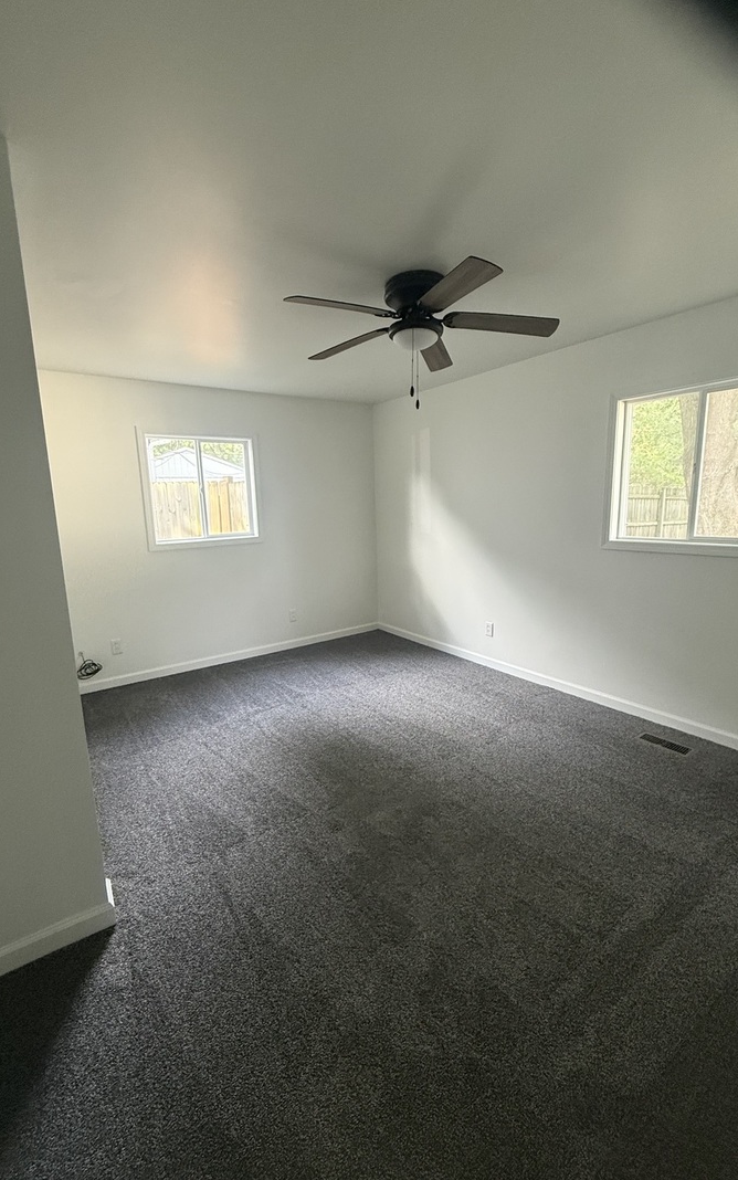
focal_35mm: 15
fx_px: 482
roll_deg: +1.0
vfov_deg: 101.4
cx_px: 366
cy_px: 592
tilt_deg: -10.2
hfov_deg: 74.8
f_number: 2.2
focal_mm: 2.22
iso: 500
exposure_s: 1/60
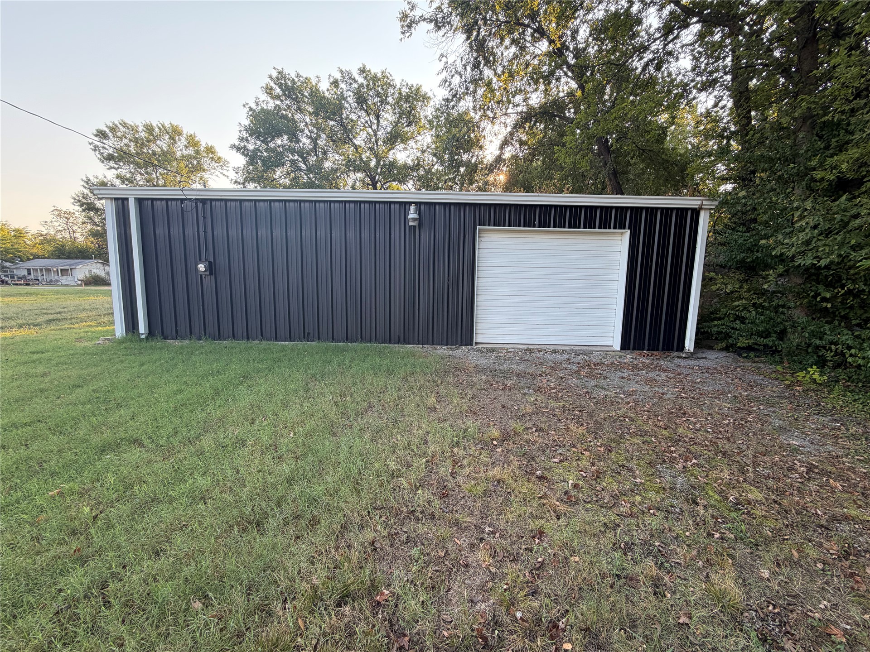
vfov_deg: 85.7
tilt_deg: -6.4
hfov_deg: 102.1
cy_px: 326
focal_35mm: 14
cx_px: 435
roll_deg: -0.1
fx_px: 352
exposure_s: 1/167
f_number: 2.2
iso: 50
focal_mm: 2.22
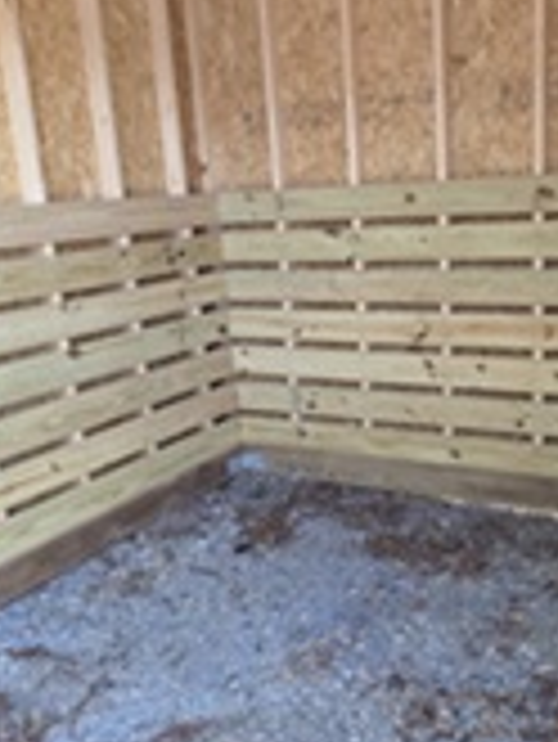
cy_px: 414
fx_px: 773
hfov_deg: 39.5
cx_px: 346
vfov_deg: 51.2
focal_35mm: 36
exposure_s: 1/120
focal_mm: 2.2
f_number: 1.9
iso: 200
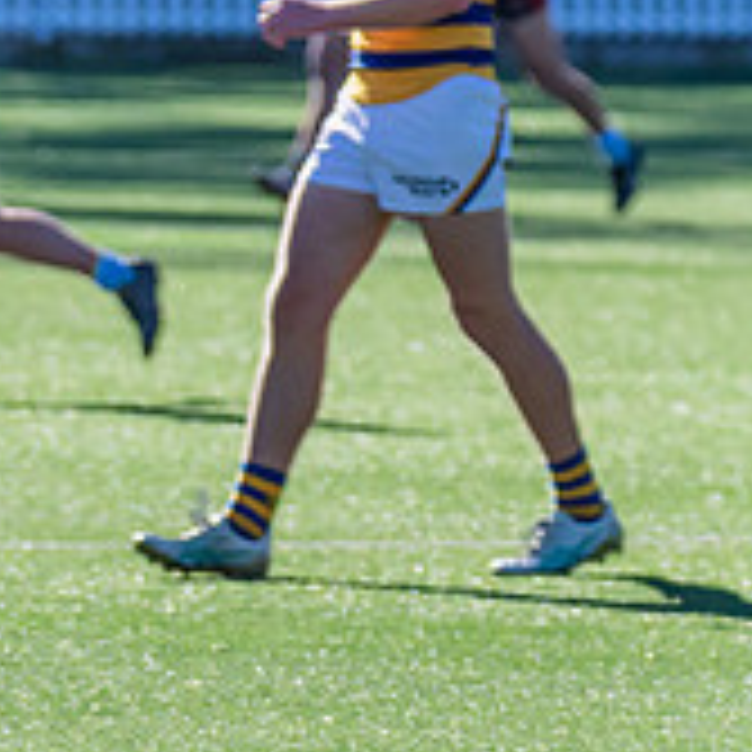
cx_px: -531
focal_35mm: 892
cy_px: 74
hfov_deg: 2.0
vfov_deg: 2.0
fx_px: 21924
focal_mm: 300
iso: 800
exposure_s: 1/1250
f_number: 8
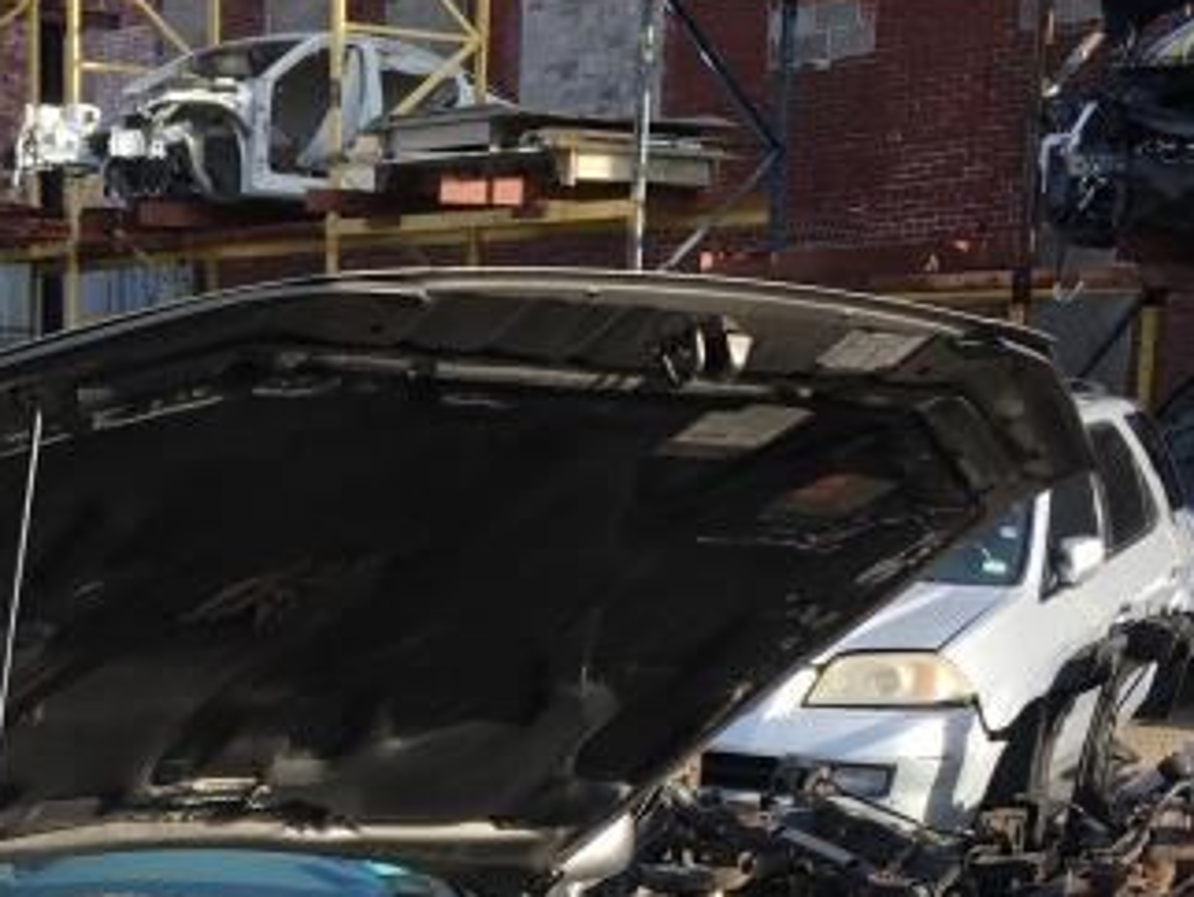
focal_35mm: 72
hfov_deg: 26.1
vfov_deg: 19.5
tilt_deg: -10.3
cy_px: 1008
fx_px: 2485
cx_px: 104
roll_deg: +0.4
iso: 25
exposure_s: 1/651
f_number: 2.2
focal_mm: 4.15
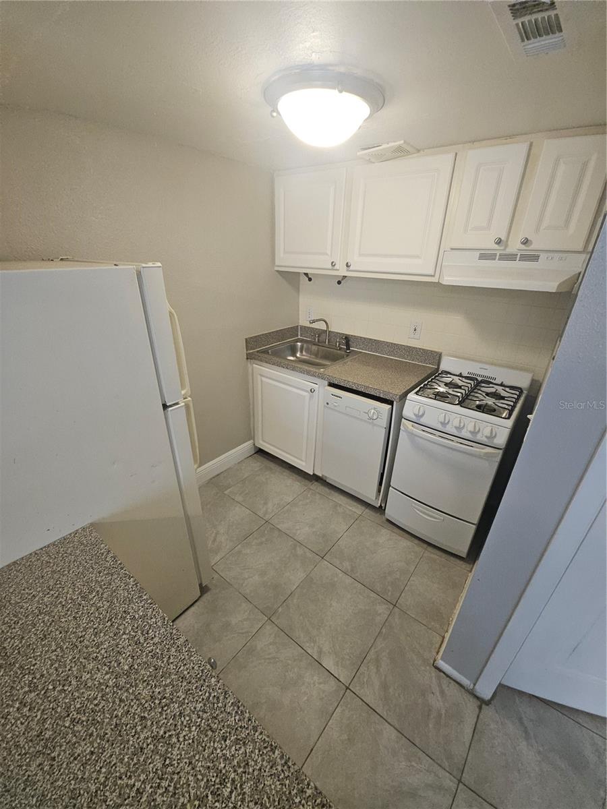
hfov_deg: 89.9
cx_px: 304
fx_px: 304
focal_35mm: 13
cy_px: 404
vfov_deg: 106.2
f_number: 2.2
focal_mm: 1.7
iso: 320
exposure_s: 1/60
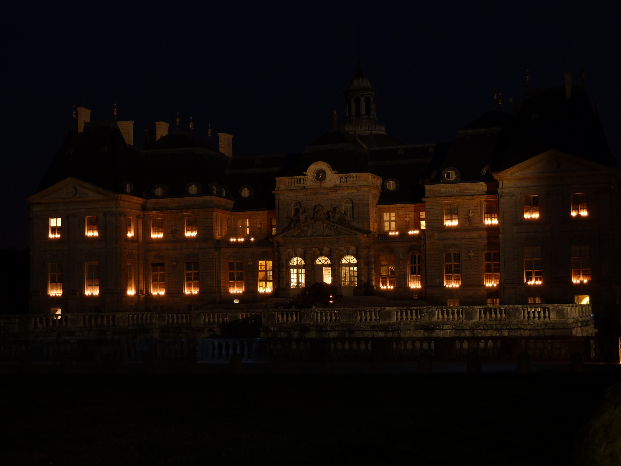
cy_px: 233
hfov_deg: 30.7
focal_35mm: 63
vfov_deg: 23.3
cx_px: 310
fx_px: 1130
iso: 80
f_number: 4
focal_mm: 10.3
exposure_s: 15
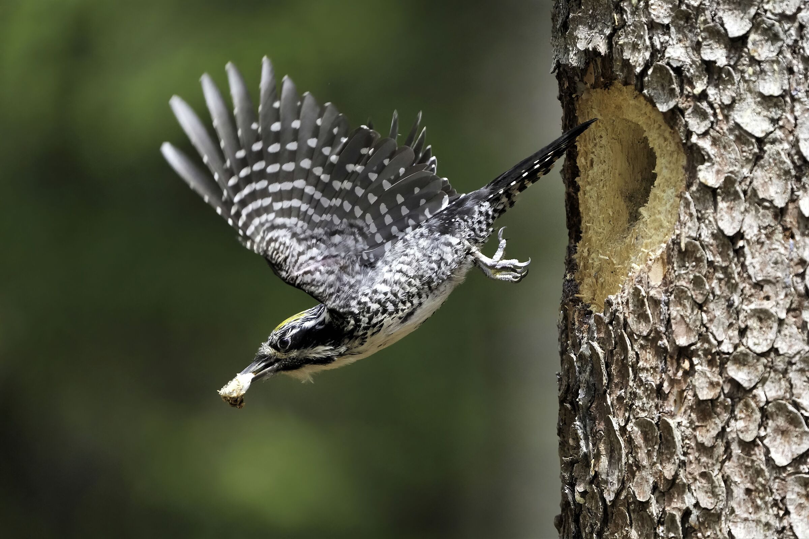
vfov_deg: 2.3
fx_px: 13482
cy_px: 270
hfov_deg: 3.4
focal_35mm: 600
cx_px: 404
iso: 5000
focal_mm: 600
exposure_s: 1/3200
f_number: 6.3
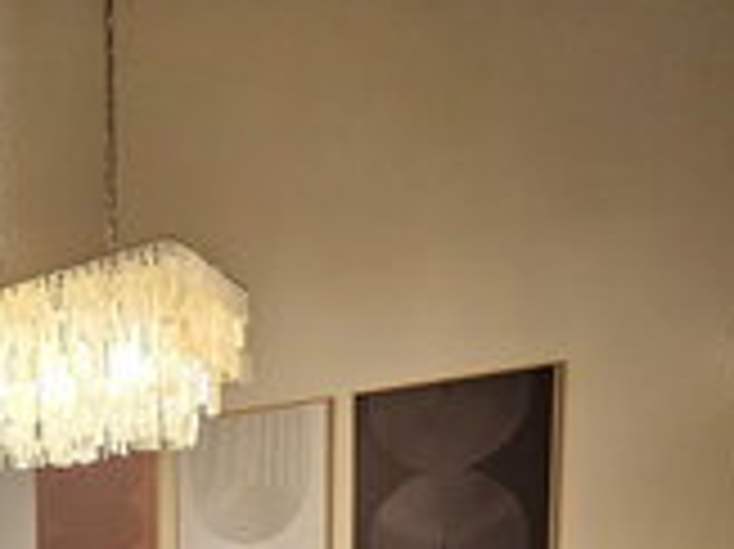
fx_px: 720
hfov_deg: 47.7
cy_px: 666
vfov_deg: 33.5
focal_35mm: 34
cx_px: 56
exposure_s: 1/60
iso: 320
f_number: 2.2
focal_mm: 2.2
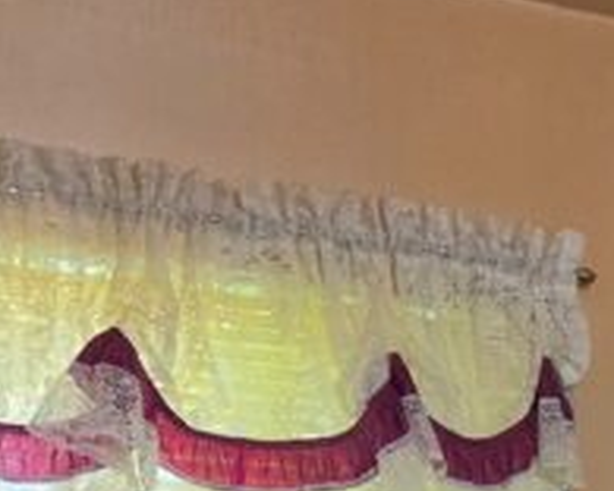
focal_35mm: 123
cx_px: 1170
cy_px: 988
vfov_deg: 11.3
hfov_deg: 13.7
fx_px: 2235
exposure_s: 1/120
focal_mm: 5.4
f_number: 1.8
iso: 640
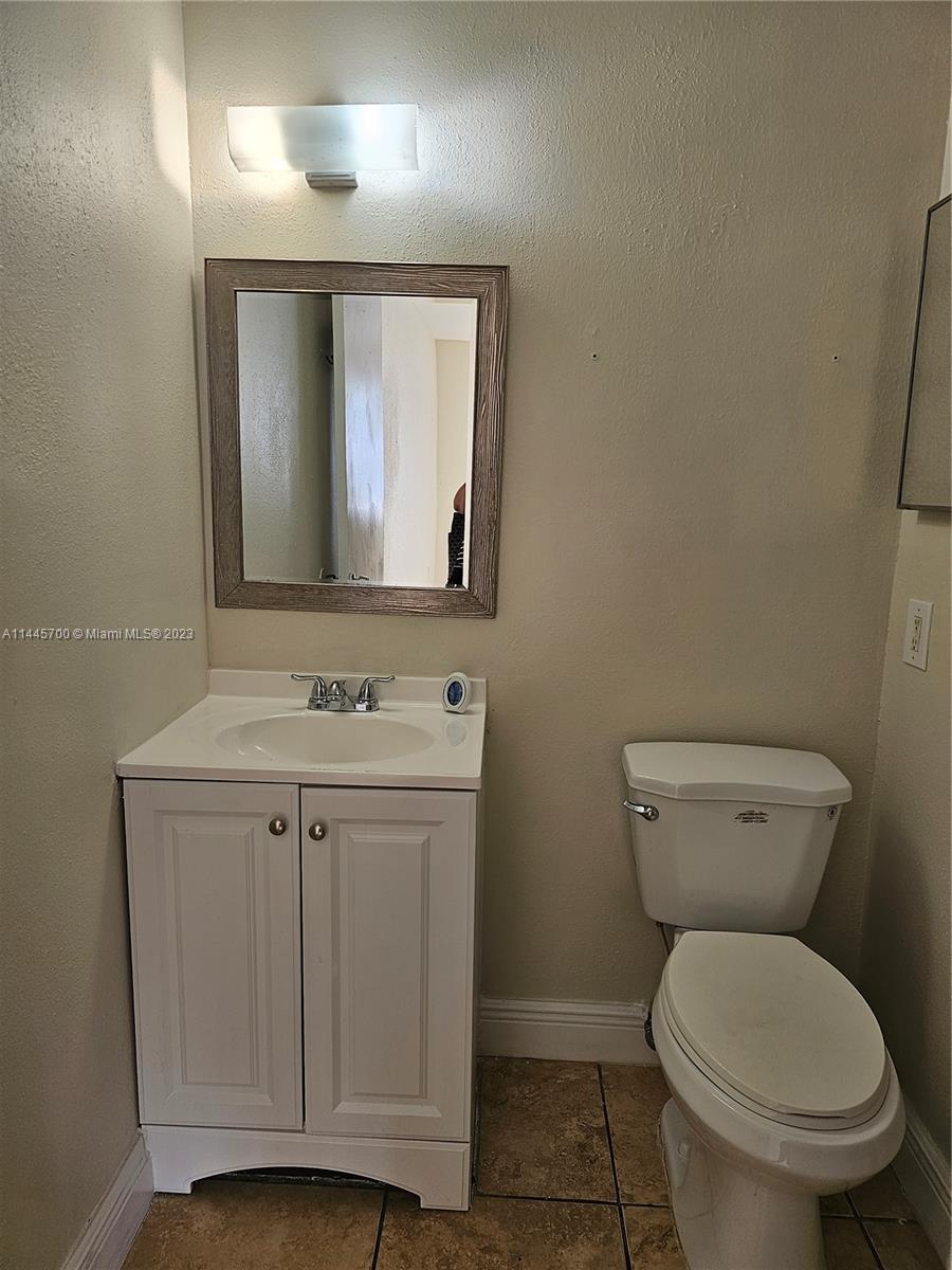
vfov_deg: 73.9
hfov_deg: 58.9
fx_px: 843
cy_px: 635
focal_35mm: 23
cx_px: 476
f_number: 1.7
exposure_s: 1/120
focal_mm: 6.3
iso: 64
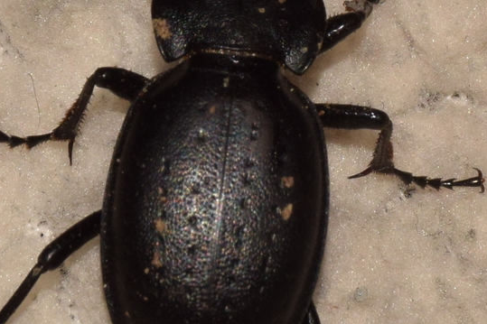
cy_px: 137
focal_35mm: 374
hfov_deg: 5.5
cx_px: 215
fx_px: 5058
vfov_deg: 3.7
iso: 400
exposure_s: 1/200
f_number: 14
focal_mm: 140
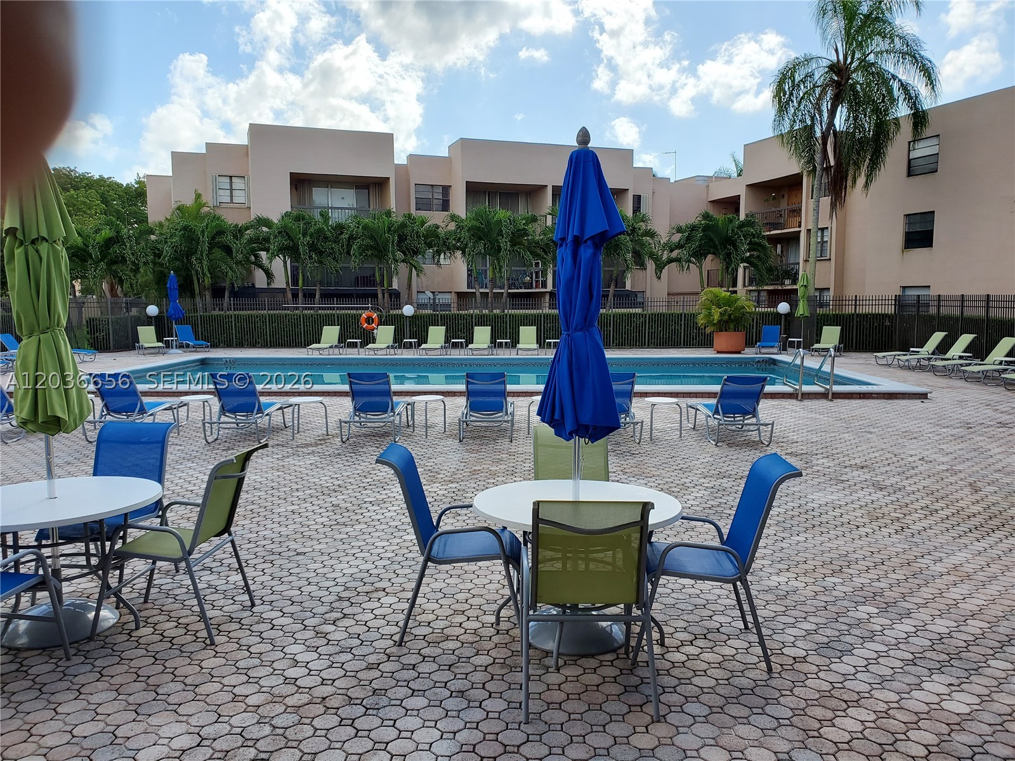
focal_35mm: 26
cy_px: 380
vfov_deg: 53.1
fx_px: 762
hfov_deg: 67.3
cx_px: 508
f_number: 2.4
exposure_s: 1/1514
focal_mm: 4.3
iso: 50
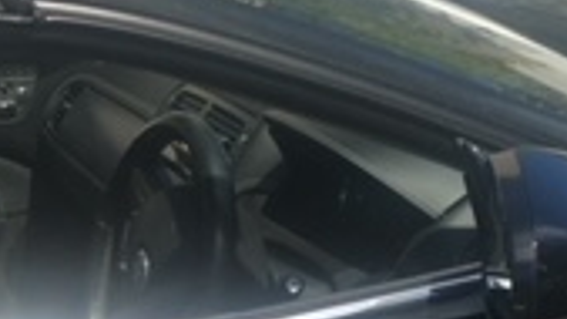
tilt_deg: -20.7
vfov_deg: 9.7
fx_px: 1804
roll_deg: +5.9
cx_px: 171
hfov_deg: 17.8
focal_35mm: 120
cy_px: 517
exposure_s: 1/1570
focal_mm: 4.15
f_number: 2.2
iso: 25
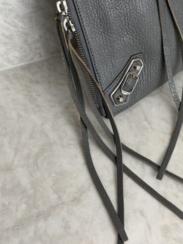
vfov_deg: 25.2
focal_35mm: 77
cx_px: 133
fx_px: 543
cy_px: 81
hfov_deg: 19.0
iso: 64
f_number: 1.78
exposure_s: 1/120
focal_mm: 6.76
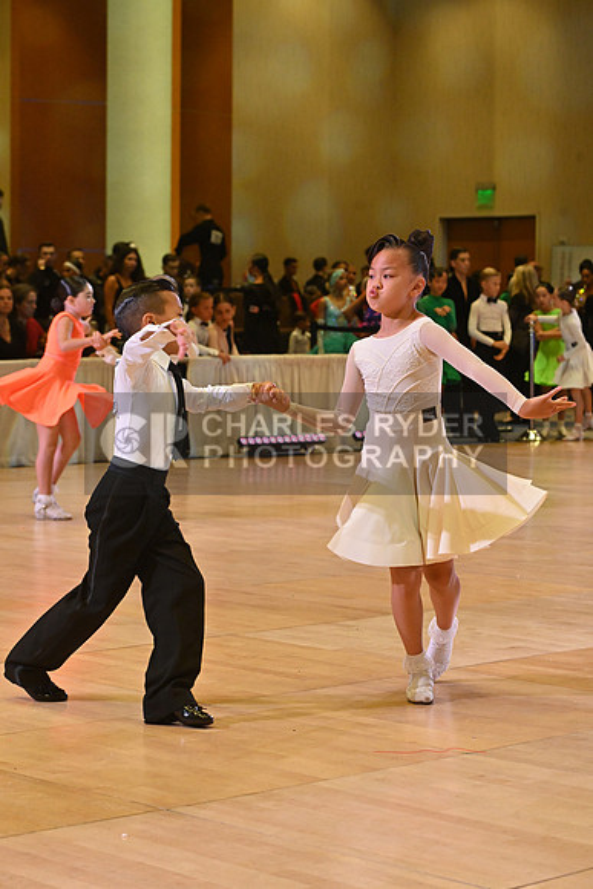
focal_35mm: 92
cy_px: 444
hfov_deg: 14.9
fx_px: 2272
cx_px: 296
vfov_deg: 22.1
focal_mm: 92
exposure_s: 1/400
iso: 4000
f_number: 7.1
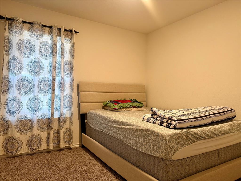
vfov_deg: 56.8
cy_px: 90
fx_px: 167
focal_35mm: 24
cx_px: 120
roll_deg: -1.7
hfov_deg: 71.6
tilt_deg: +2.4
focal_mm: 6.76
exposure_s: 1/60
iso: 200
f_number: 1.78
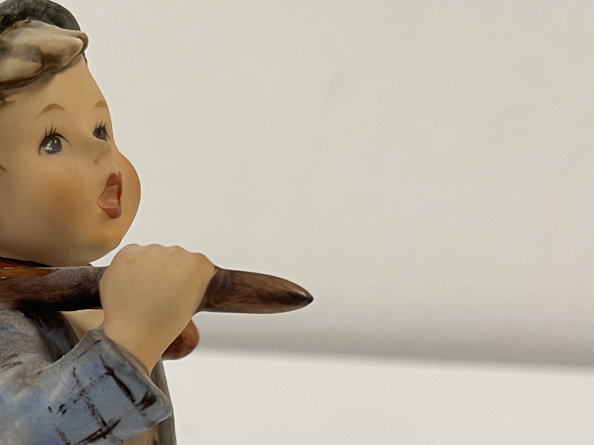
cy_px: 467
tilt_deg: -16.9
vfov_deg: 21.0
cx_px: 21
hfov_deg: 27.5
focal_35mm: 67
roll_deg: -4.4
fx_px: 1150
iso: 80
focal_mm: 5.1
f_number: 1.6
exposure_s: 1/50
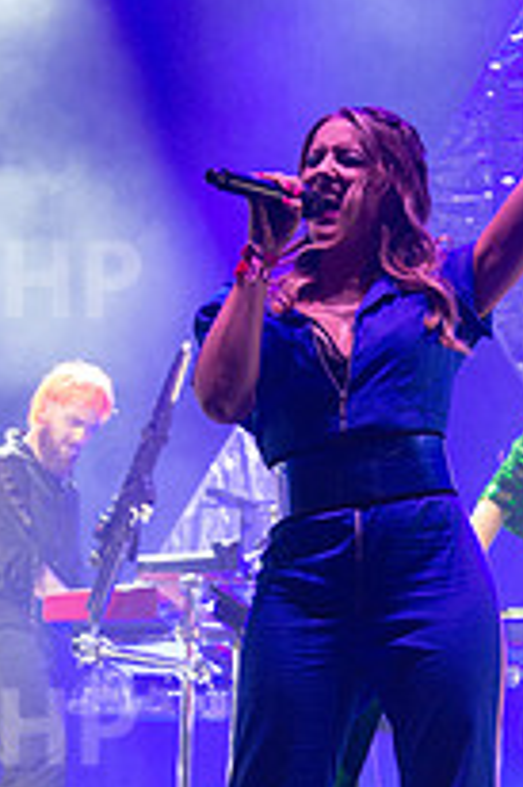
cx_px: 407
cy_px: 535
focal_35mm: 153
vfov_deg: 13.4
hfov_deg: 8.9
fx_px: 3339
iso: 5000
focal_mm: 70
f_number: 4.5
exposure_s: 1/320
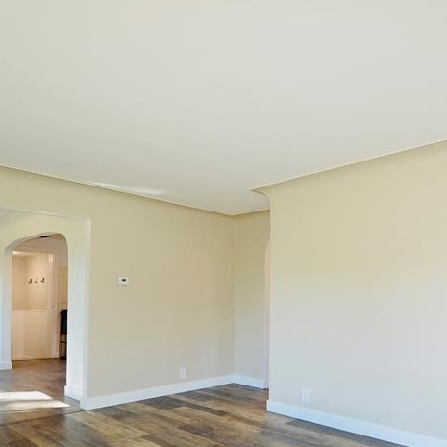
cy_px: 305
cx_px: 283
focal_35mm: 28
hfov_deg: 56.5
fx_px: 409
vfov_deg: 55.9
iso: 400
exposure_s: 1/100
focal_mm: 10
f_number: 3.5
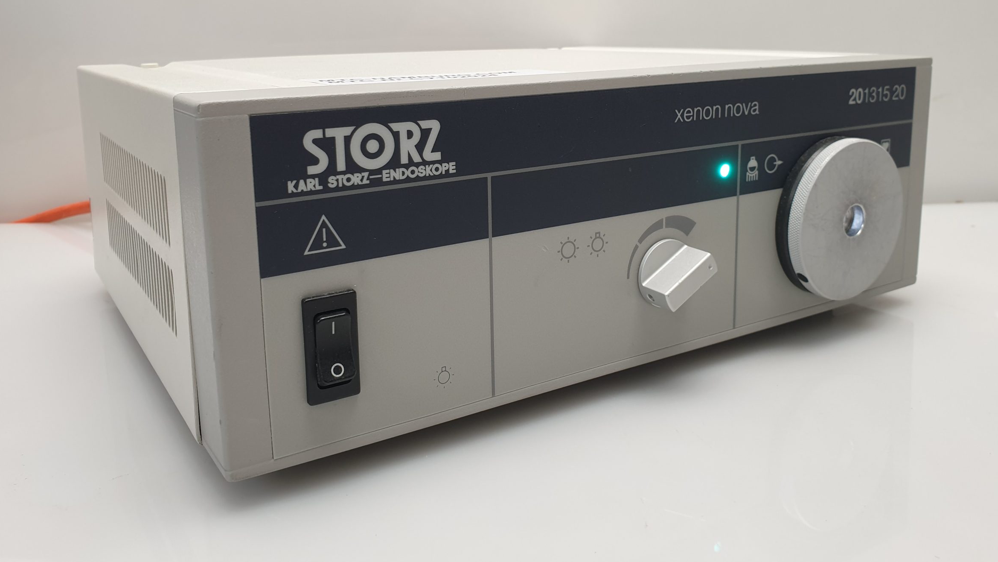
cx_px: 503
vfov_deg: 37.3
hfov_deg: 62.6
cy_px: 175
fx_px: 820
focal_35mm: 31
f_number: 2.4
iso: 80
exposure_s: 1/50
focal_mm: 4.3
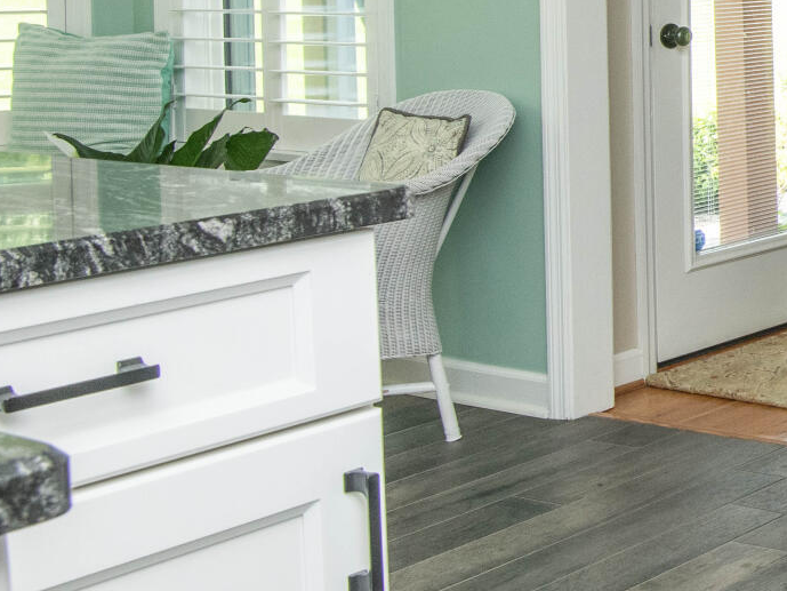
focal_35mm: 67
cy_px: -40
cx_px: 1360
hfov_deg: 21.1
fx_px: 1524
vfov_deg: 21.0
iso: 400
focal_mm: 16
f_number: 9
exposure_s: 1/60
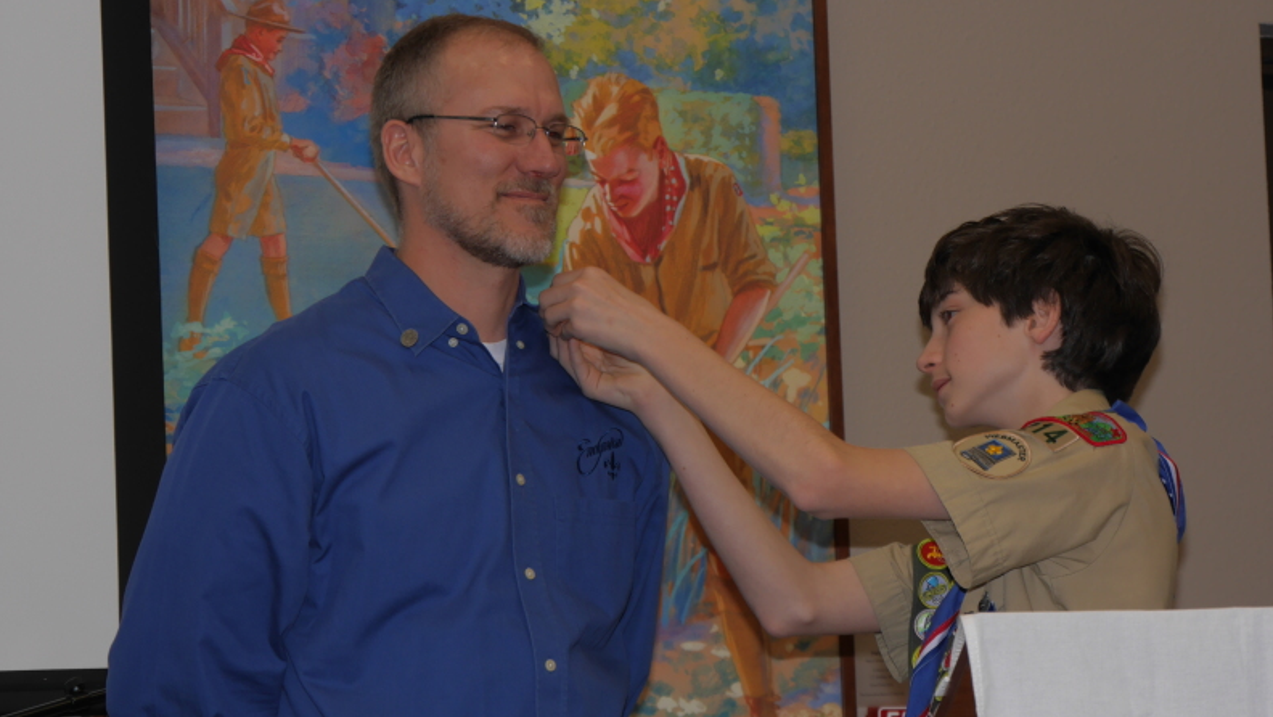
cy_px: 373
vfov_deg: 10.0
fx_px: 4085
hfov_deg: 17.7
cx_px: 640
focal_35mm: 121
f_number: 5.1
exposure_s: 1/60
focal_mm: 55
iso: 200
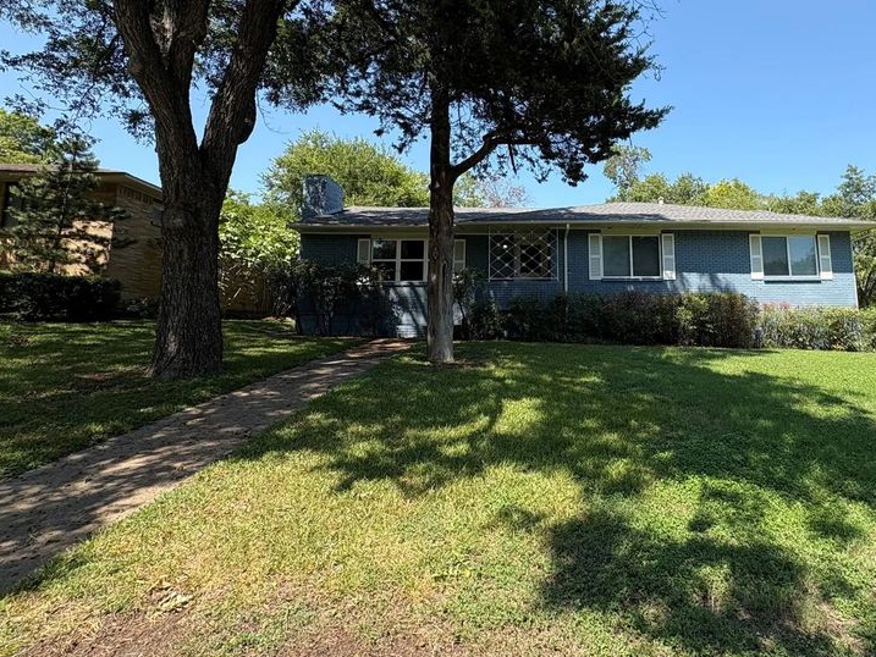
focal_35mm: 20
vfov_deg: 65.4
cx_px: 574
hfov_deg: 79.4
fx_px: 506
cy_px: 265
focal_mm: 2.22
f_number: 2.2
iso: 50
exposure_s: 1/652
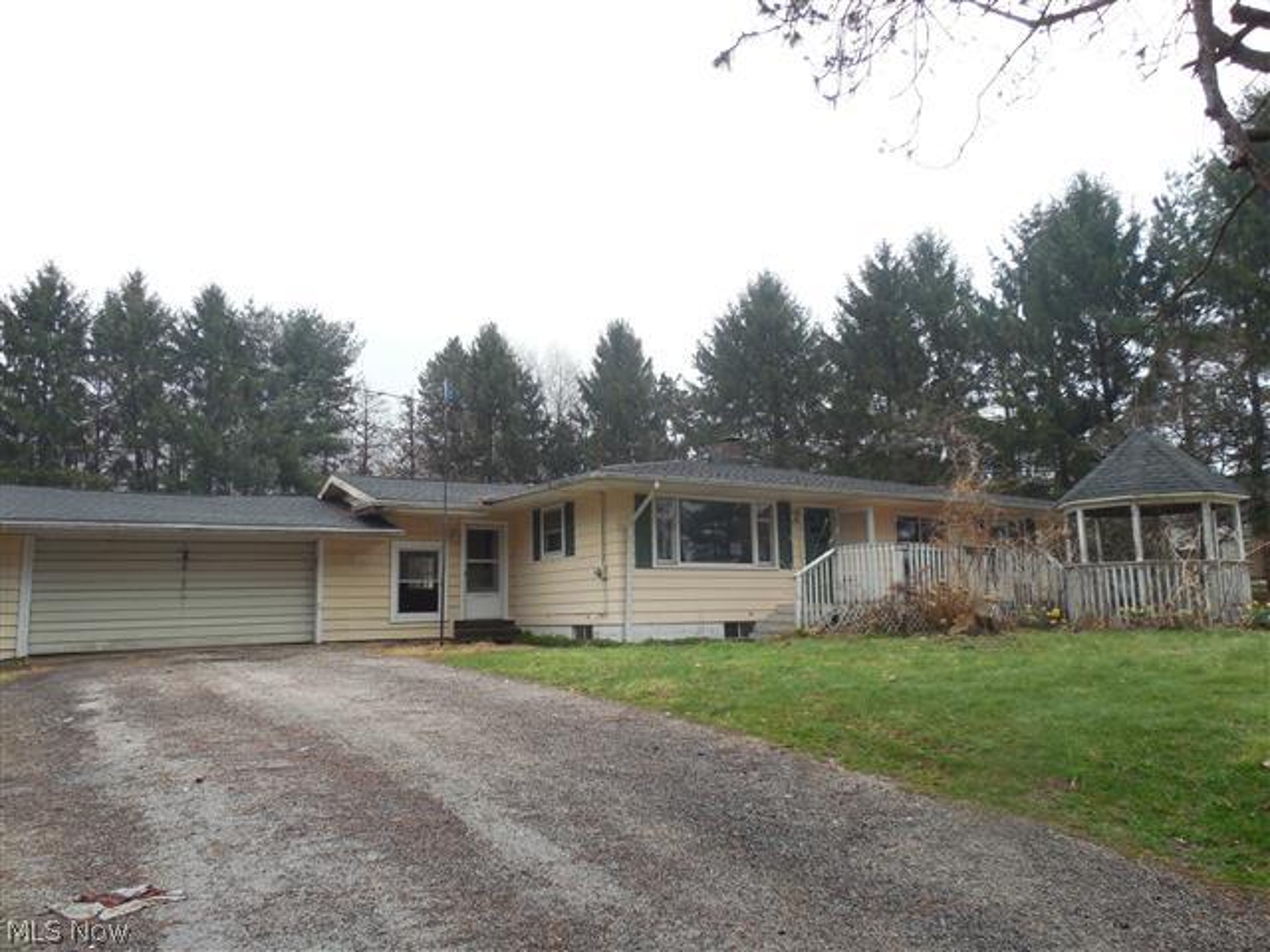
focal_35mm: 25
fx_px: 917
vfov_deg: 54.9
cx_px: 635
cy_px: 476
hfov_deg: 69.4
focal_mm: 4.5
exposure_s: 1/640
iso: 125
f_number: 3.3
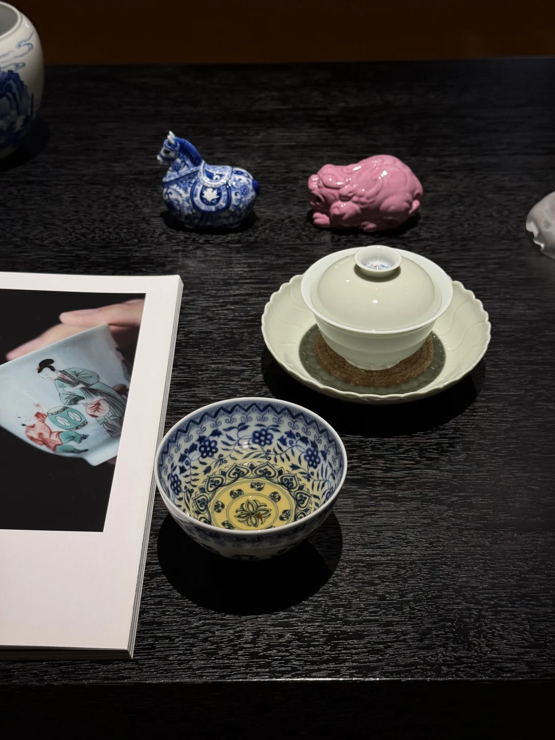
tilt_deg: -39.5
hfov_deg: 30.3
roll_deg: +0.4
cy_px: 370
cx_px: 278
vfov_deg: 39.7
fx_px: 1026
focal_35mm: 48
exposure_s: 1/158
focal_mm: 6.76
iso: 50
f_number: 1.78
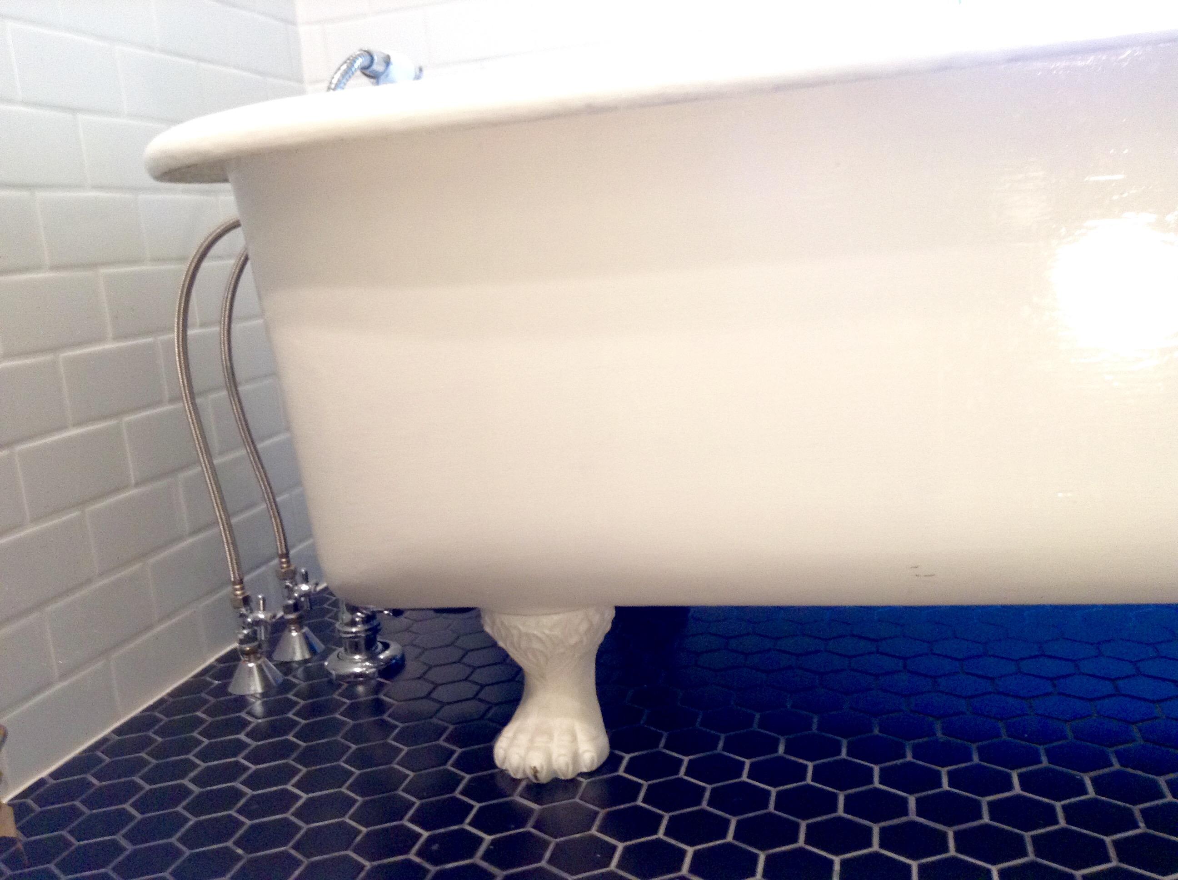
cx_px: 589
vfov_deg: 42.8
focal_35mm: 33
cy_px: 440
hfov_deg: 55.4
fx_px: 1121
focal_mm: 3.3
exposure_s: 1/24
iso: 125
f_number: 2.4
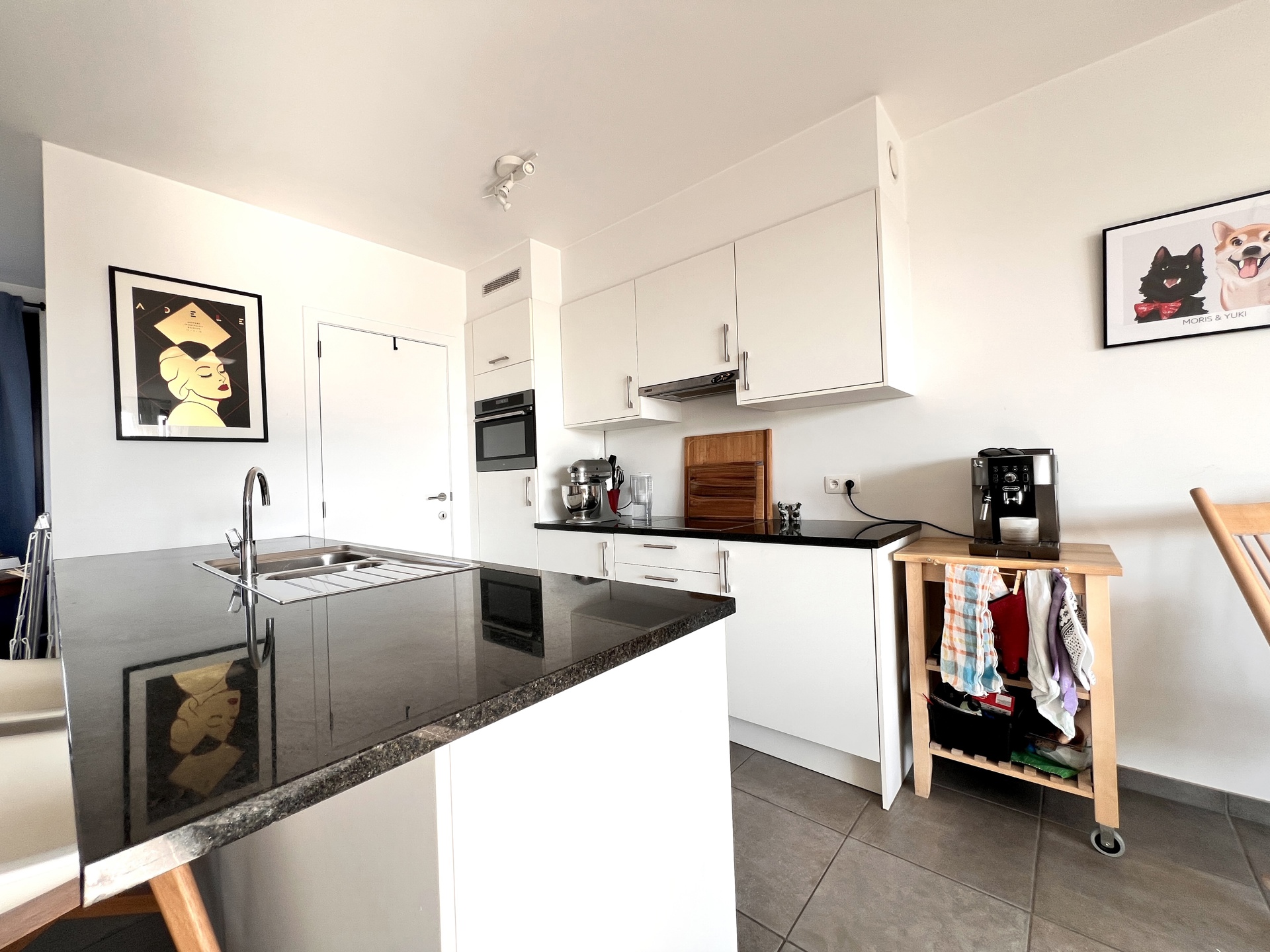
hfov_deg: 106.2
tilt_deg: -0.7
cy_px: 476
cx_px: 635
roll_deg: +2.4
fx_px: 477
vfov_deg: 89.9
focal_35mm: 13
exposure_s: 1/99
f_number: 1.8
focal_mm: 1.57
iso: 40
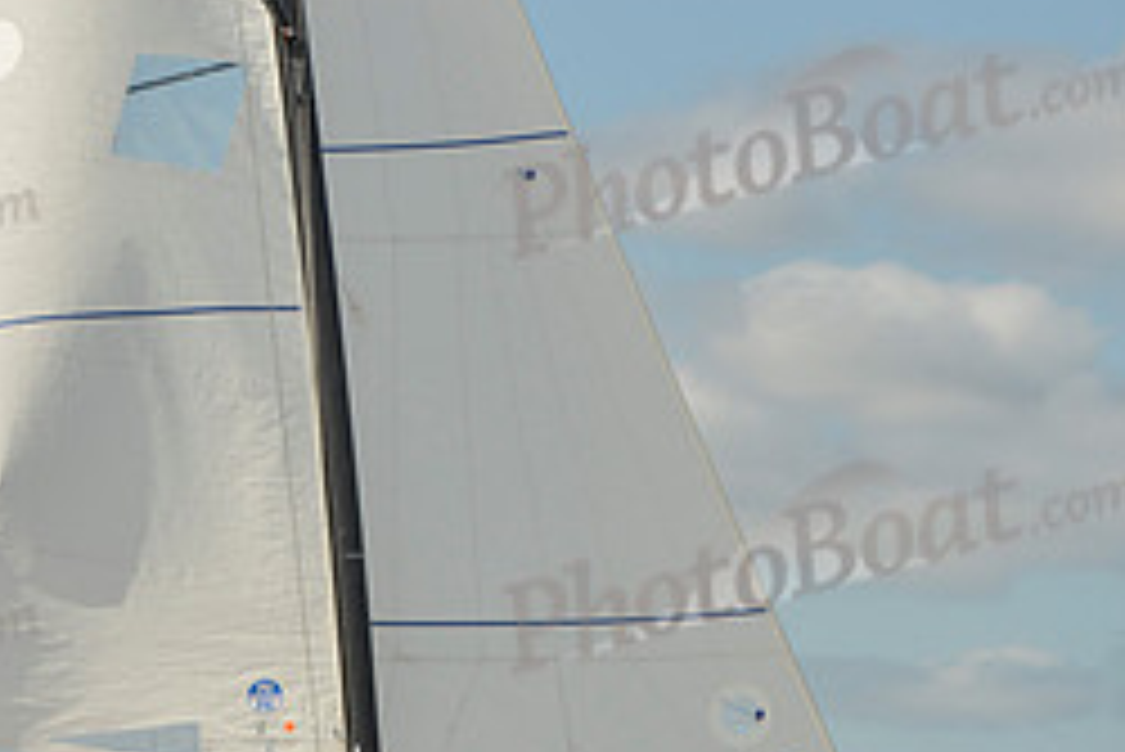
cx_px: 274
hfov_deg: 8.9
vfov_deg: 5.9
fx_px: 7254
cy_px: 853
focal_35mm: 232
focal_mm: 100
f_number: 9
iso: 400
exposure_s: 1/2000
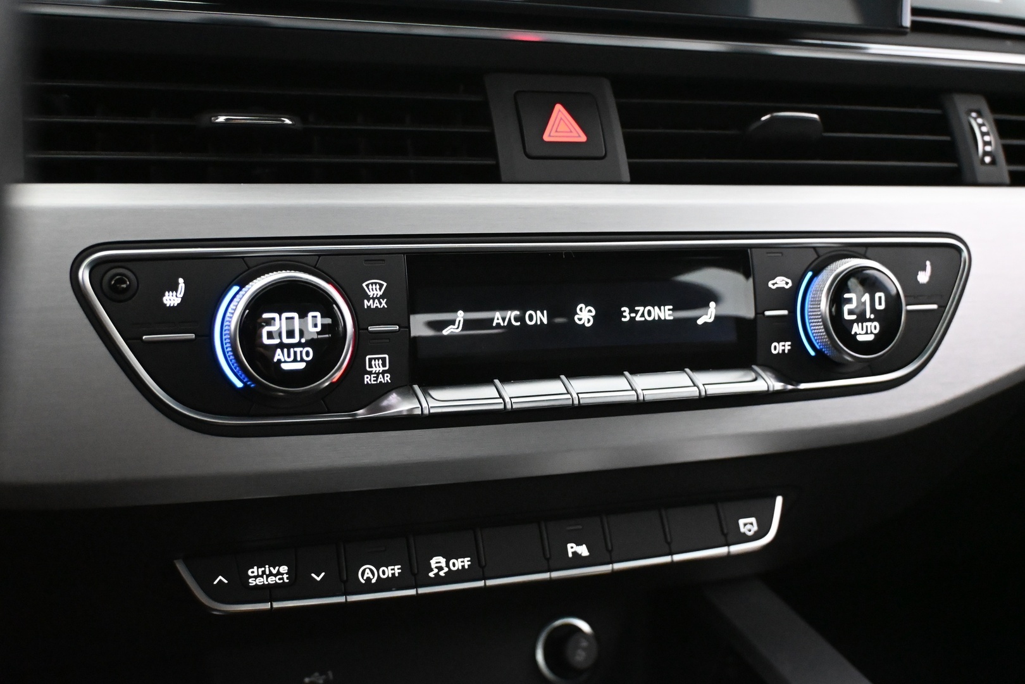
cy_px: 342
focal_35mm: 41
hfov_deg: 47.2
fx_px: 1174
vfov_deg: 32.4
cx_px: 512
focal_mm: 27.5
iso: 7200
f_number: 4.5
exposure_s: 1/60
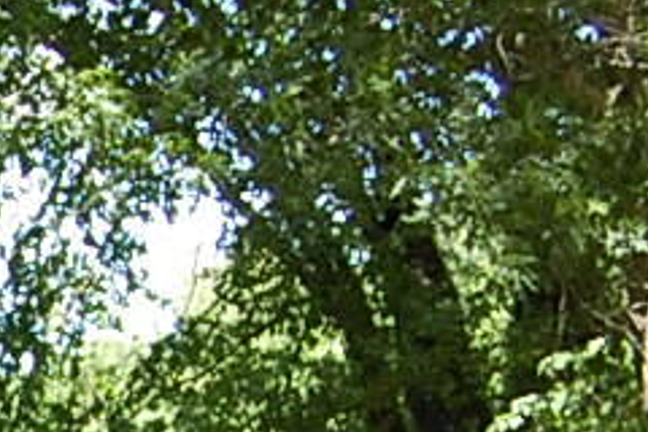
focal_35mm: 282
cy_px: 645
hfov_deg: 7.1
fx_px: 5076
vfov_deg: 4.8
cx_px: -605
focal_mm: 30
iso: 220
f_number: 5.6
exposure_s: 1/125
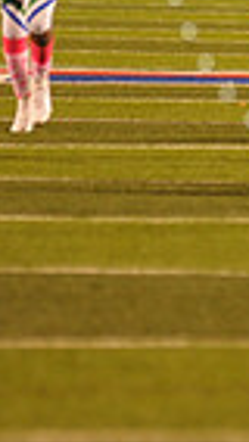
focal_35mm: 858
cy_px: -95
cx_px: 451
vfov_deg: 2.5
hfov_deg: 1.4
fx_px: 10059
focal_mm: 200
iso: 1600
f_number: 2.8
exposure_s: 1/125
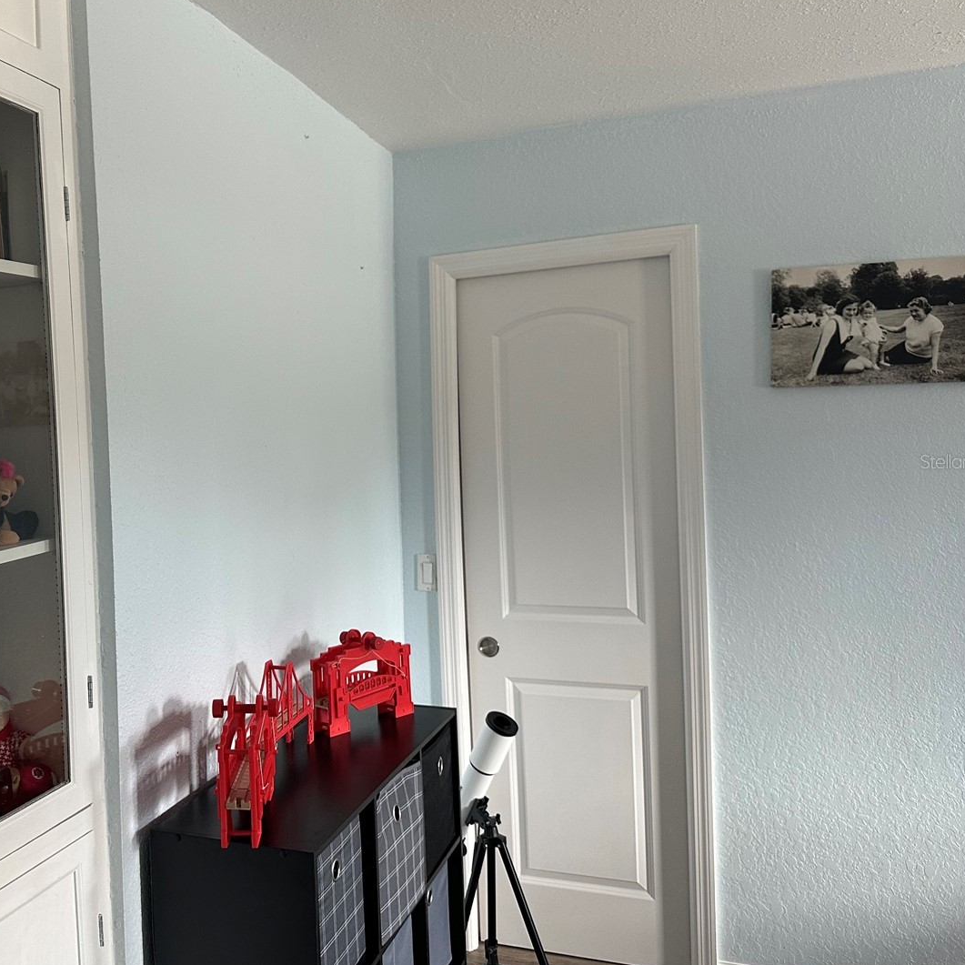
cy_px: 461
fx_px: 1009
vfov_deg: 51.1
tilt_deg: -0.8
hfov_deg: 49.6
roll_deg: +2.3
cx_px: 278
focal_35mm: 32
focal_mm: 6.86
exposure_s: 1/121
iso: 200
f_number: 1.78
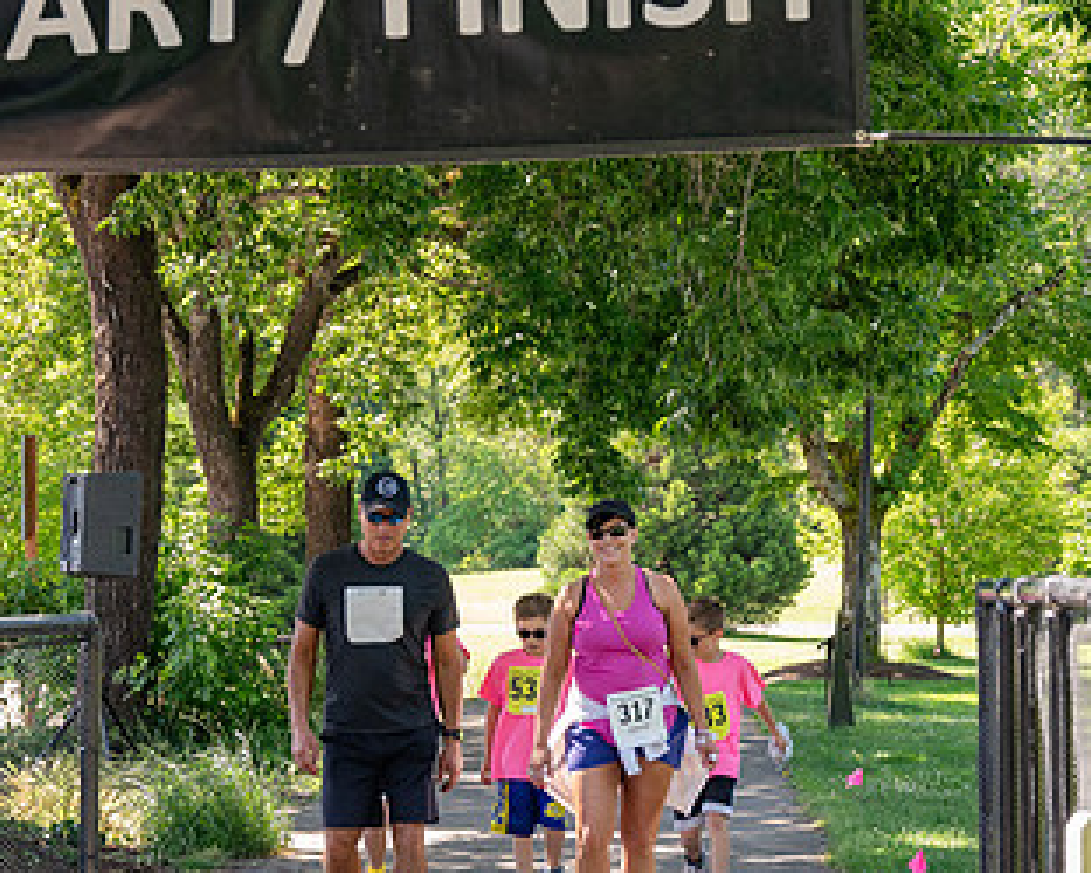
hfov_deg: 15.2
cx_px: 726
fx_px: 4070
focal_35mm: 126
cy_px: 526
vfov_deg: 12.2
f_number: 4
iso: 500
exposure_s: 1/400
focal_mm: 48
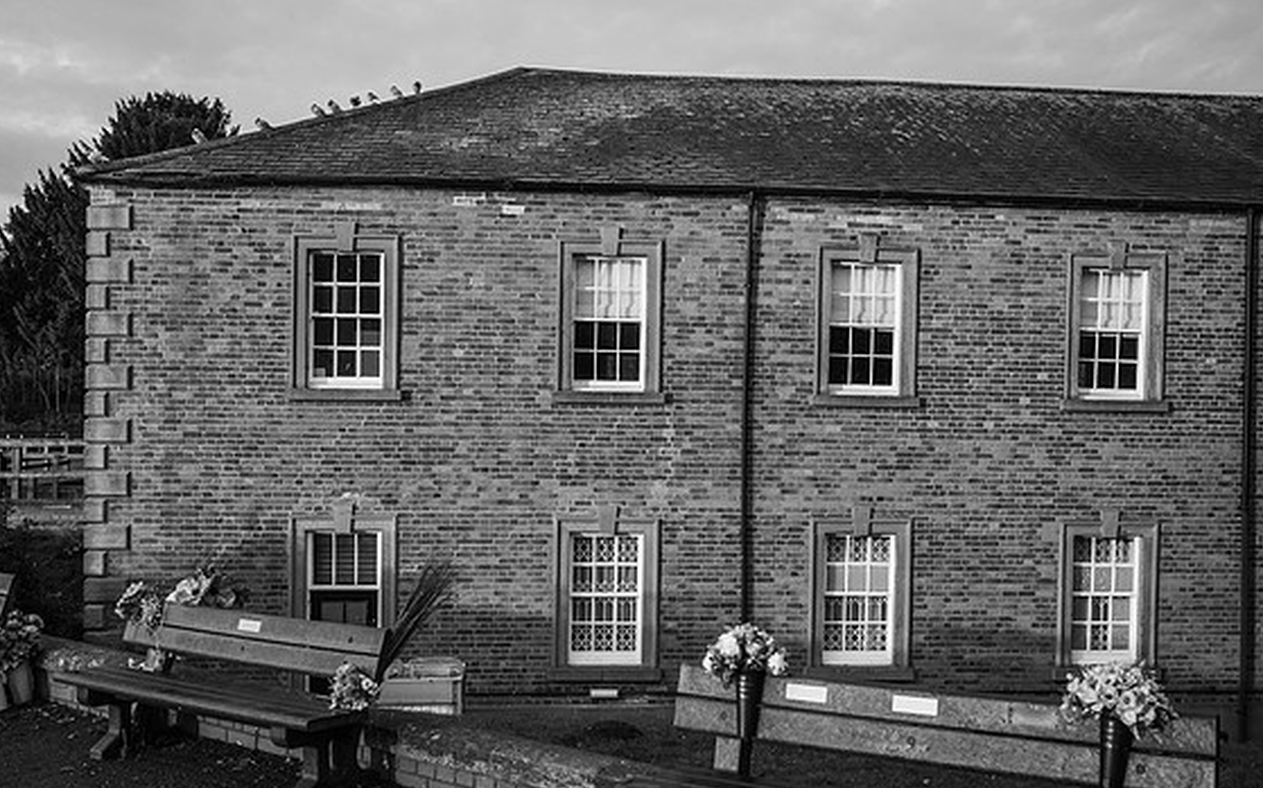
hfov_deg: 52.8
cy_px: 397
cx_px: 624
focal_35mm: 37
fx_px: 1273
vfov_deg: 34.4
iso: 100
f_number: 3.2
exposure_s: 1/500
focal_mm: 35
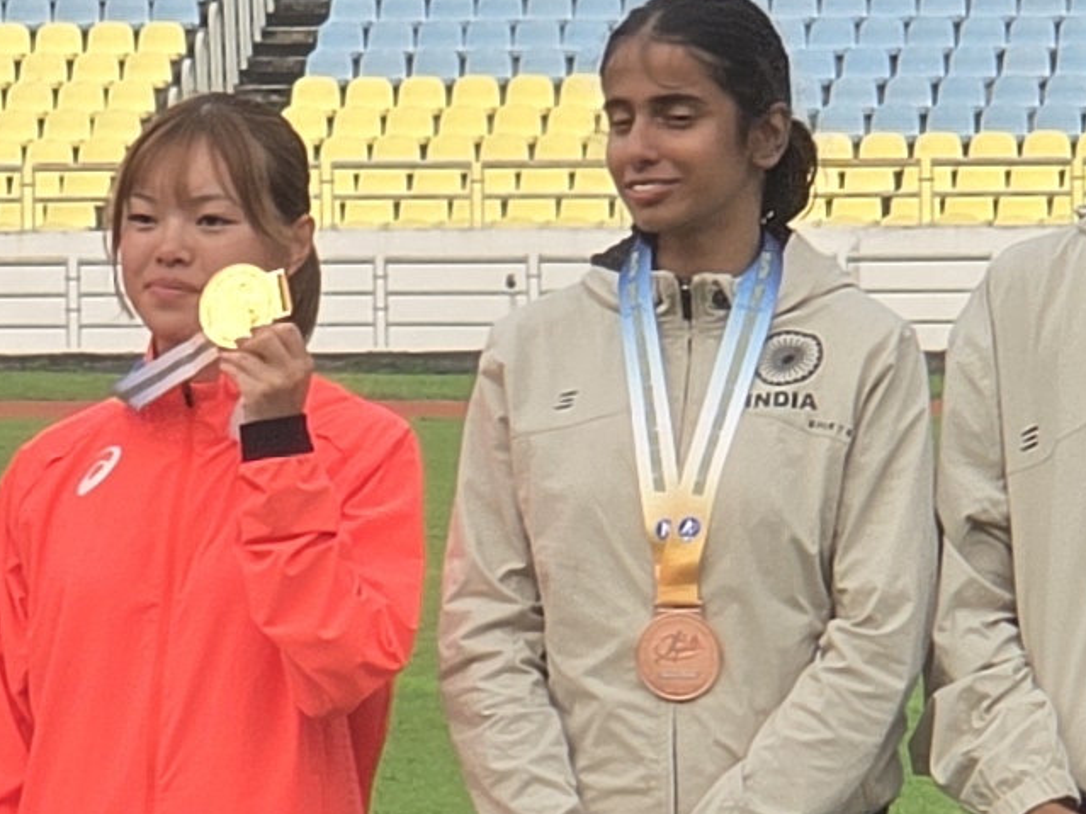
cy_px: 1116
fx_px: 13550
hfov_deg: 4.6
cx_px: -389
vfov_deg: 3.4
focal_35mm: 432
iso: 25
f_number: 2.4
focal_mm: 7
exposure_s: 1/212
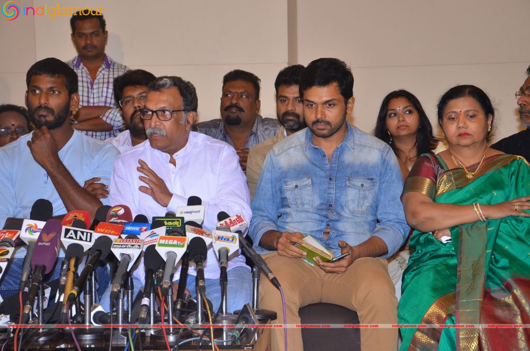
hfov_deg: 22.0
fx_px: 1366
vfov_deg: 14.6
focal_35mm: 93
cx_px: 265
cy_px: 176
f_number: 6.3
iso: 1100
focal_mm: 62
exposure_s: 1/125
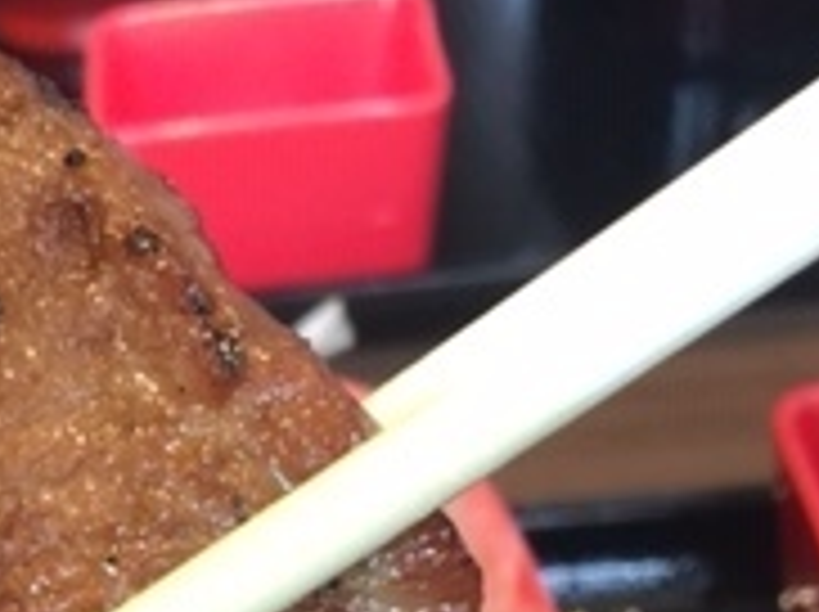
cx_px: 18
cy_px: 932
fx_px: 2410
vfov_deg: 13.6
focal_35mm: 102
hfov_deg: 18.8
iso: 50
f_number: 2.2
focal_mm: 4.15
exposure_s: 1/30
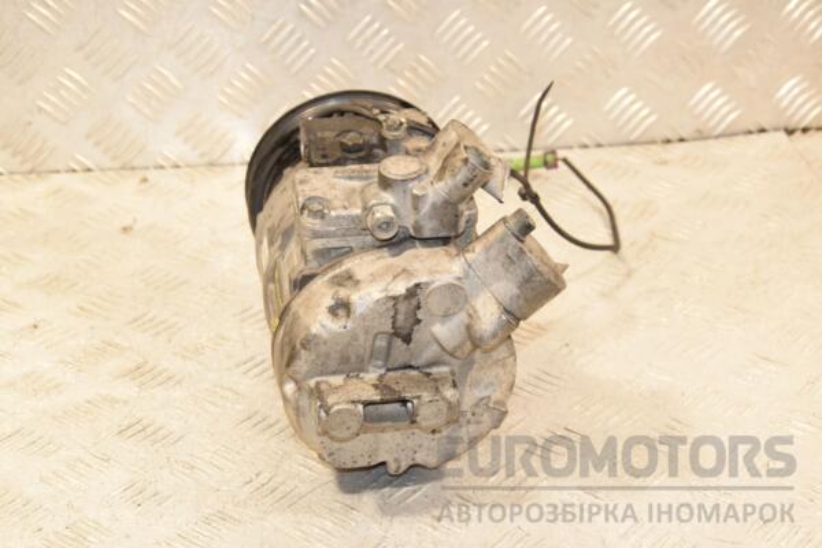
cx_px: 411
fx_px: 1781
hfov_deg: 26.0
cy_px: 274
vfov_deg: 17.5
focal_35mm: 78
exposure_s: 1/200
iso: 1600
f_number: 7.1
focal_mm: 52
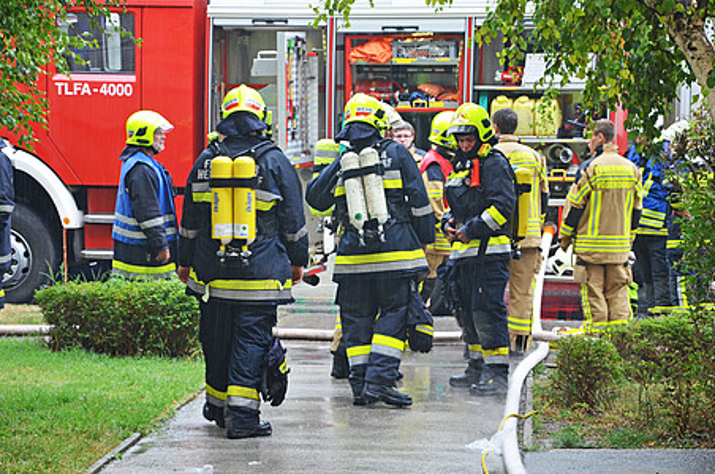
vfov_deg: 10.8
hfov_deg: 16.3
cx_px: 357
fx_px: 2499
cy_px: 231
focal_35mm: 126
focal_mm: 80
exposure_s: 1/50
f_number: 5.3
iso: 800
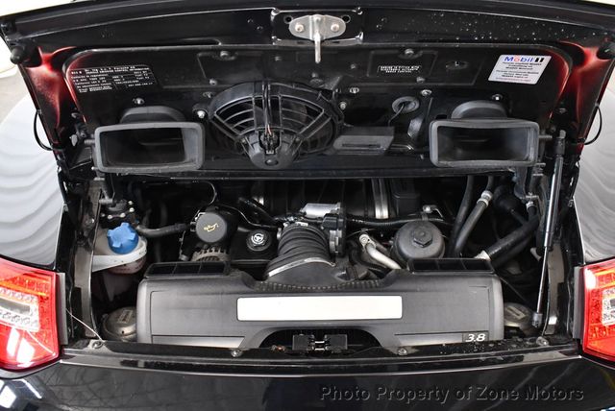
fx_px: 616
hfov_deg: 53.1
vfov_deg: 36.9
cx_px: 308
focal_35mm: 36
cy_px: 206
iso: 3200
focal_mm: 18
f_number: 3.5
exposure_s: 1/125
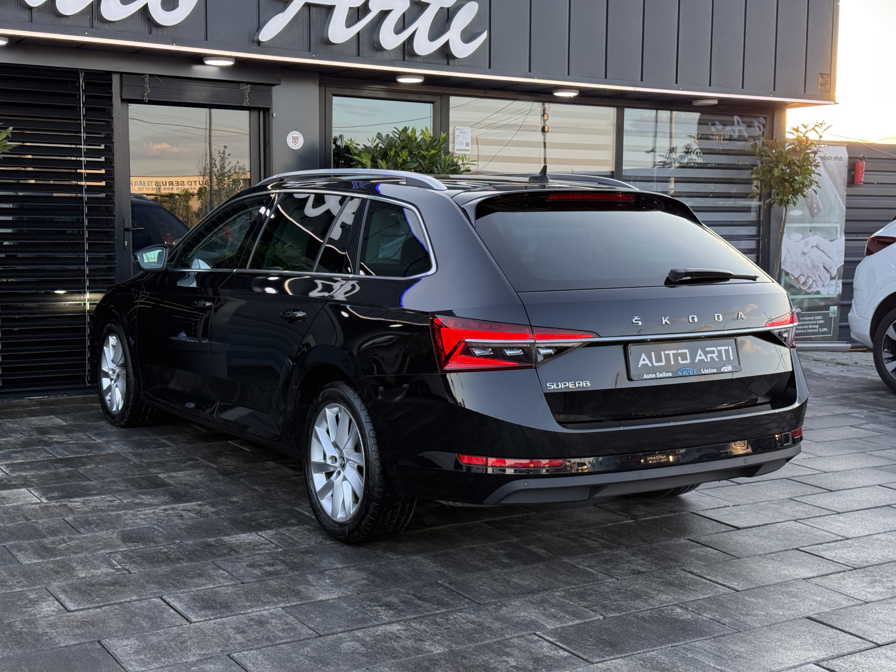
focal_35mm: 48
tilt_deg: -4.6
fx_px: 1242
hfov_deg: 39.7
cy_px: 336
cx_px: 448
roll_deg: -0.7
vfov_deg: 30.3
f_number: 1.78
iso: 100
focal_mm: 6.76
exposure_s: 1/348
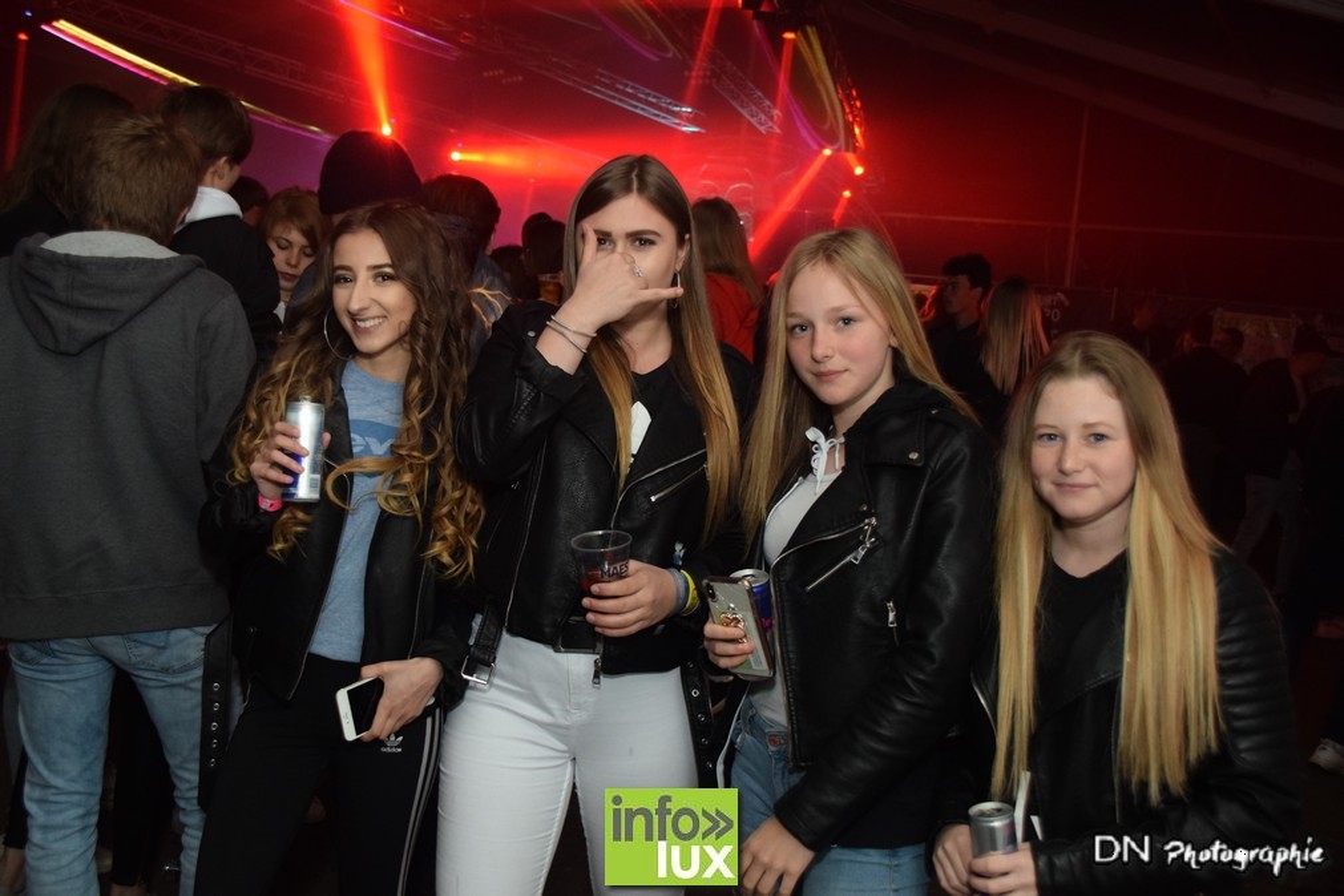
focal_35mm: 39
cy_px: 448
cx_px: 672
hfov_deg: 49.6
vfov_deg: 34.2
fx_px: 1456
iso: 1600
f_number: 4
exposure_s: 1/30
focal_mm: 26
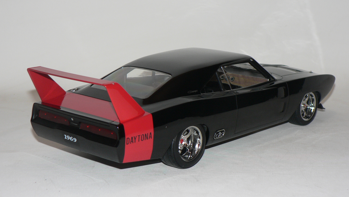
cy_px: 85
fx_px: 657
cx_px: 174
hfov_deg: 29.7
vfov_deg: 17.0
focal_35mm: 71
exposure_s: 1/60
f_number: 3.2
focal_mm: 10.9
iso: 100
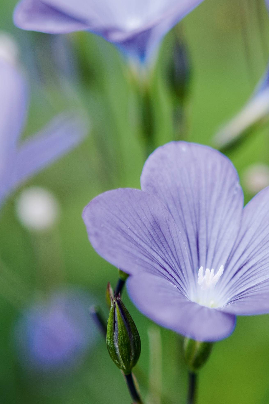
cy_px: 204
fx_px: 2073
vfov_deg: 11.1
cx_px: 197
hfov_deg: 7.4
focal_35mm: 185
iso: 100
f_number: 3.5
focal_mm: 60
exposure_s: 1/125
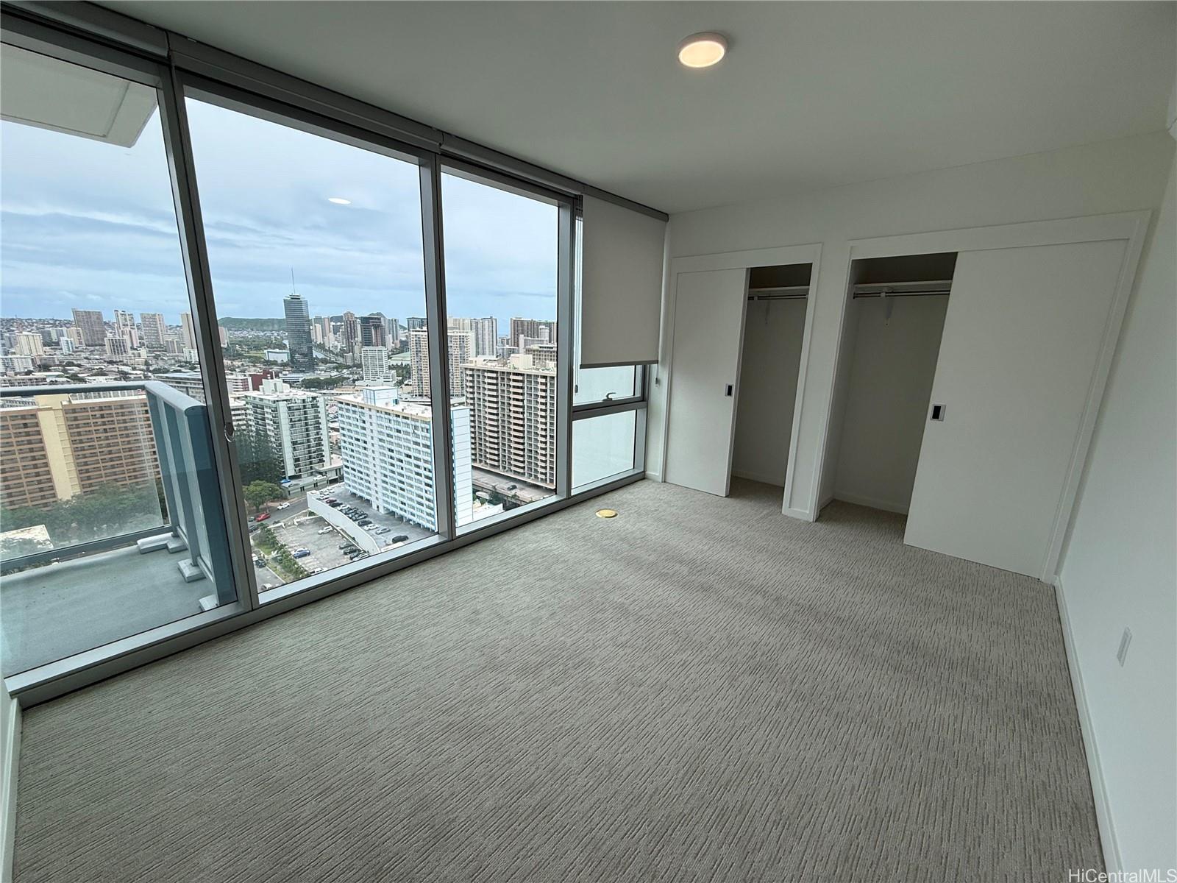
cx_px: 588
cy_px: 442
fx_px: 476
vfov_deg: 85.7
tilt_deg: -12.6
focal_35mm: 14
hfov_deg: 102.1
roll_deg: -1.4
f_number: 2.2
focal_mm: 2.22
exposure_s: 1/472
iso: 50
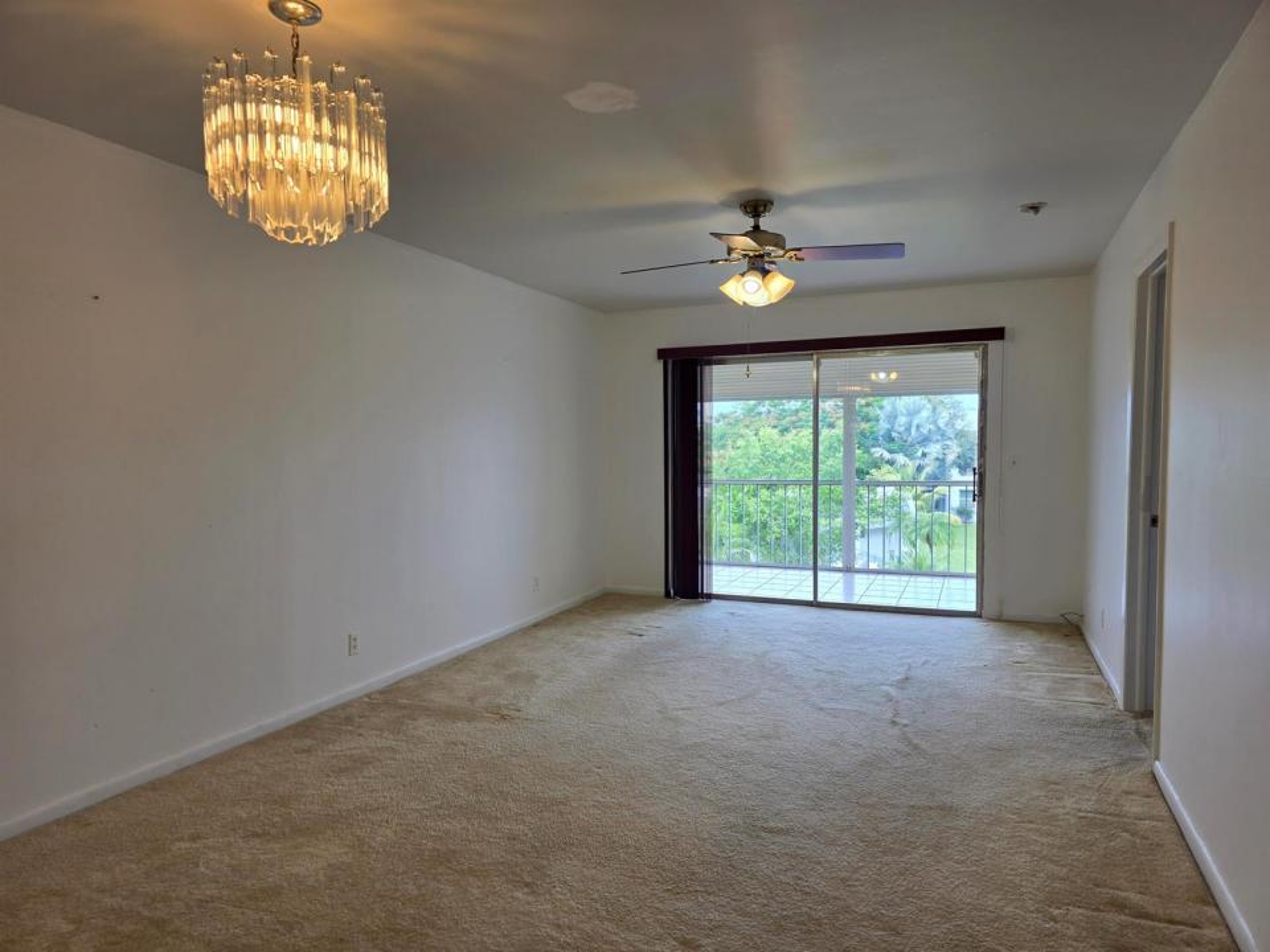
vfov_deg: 58.9
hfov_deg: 73.9
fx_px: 844
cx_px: 635
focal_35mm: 23
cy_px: 476
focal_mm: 6.3
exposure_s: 1/120
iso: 32
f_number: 1.7
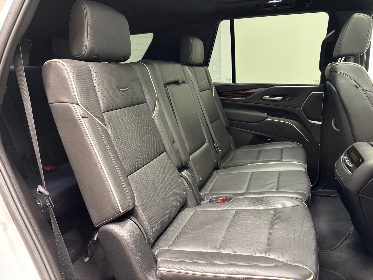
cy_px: 140
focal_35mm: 26
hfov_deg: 67.3
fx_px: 280
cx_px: 186
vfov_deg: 53.1
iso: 200
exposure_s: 1/41
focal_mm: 5.96
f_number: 1.6
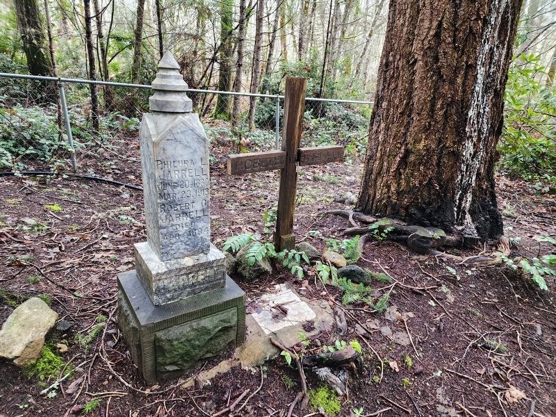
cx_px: 278
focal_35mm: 23
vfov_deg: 58.9
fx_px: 369
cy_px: 208
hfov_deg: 73.9
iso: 800
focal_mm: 6.4
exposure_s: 1/120
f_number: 1.8
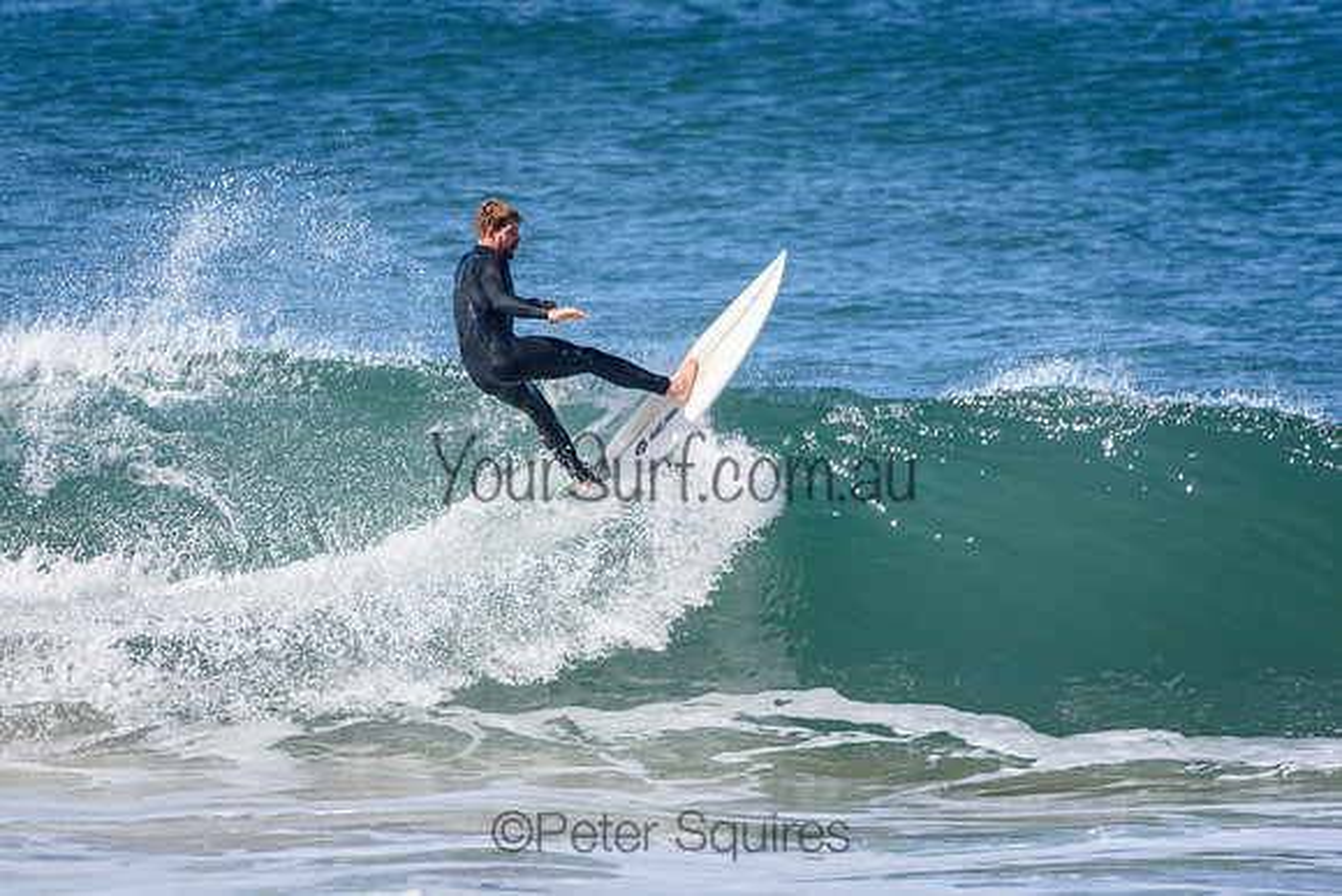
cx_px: 671
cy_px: 448
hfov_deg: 2.7
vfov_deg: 1.8
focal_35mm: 750
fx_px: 27967
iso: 800
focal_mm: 500
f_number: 5.6
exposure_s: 1/4000
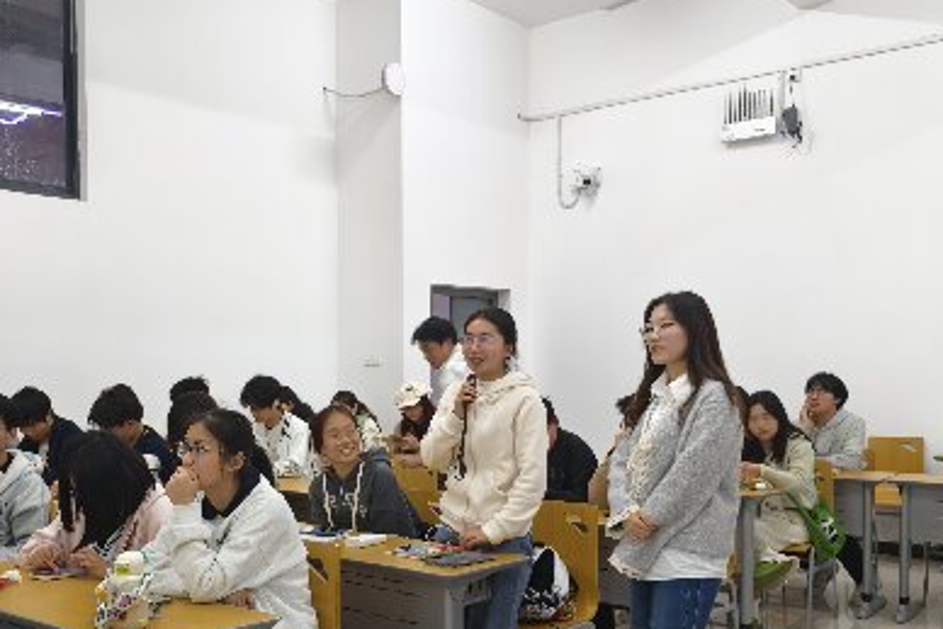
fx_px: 970
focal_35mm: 37
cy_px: 415
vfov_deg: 35.6
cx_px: 360
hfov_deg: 51.4
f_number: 1.57
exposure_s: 1/50
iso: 540
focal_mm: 5.6
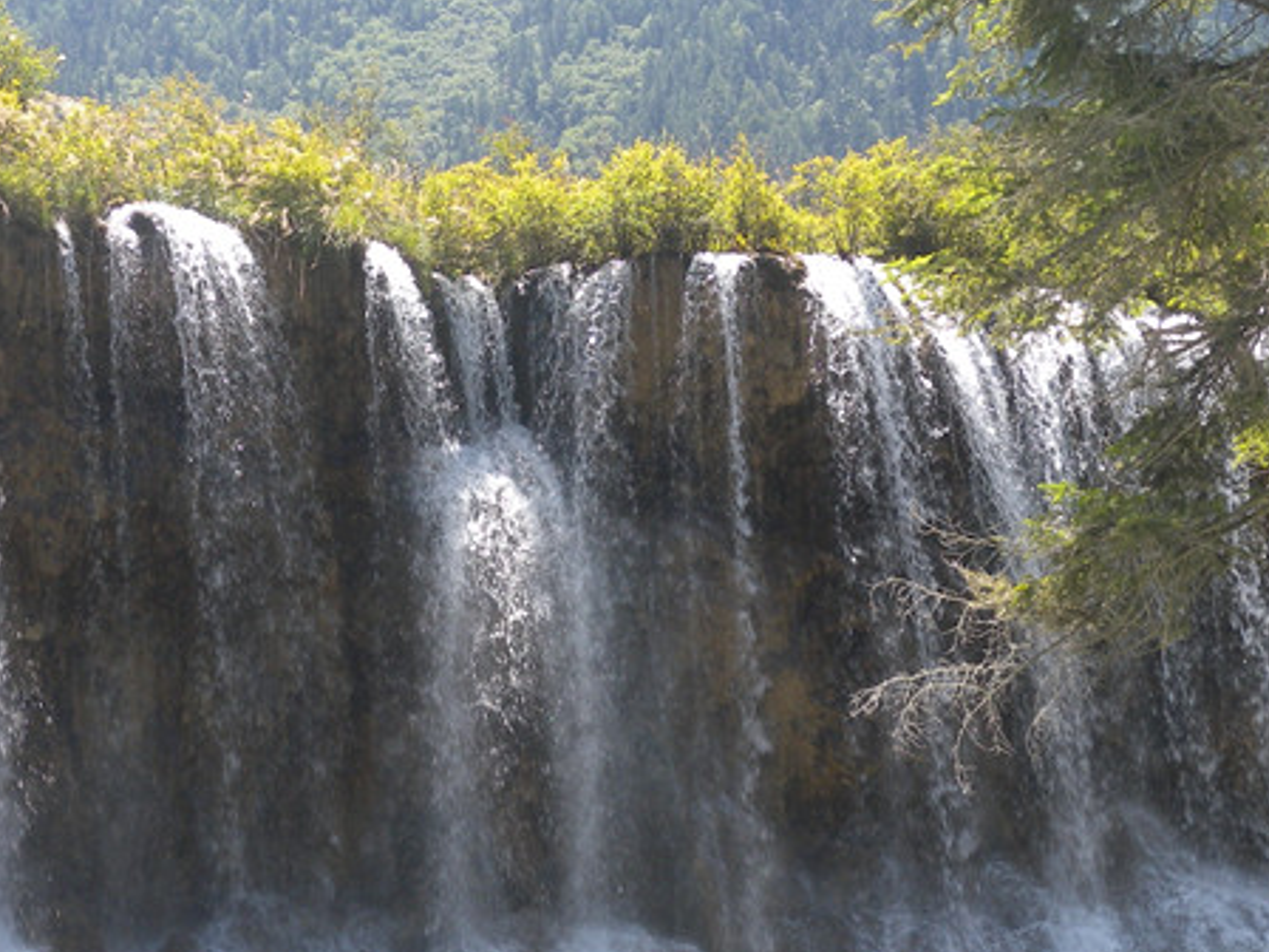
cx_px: 391
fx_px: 3849
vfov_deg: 14.1
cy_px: 629
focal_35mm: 105
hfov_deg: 18.6
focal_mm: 10
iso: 64
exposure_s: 1/130
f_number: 4.1
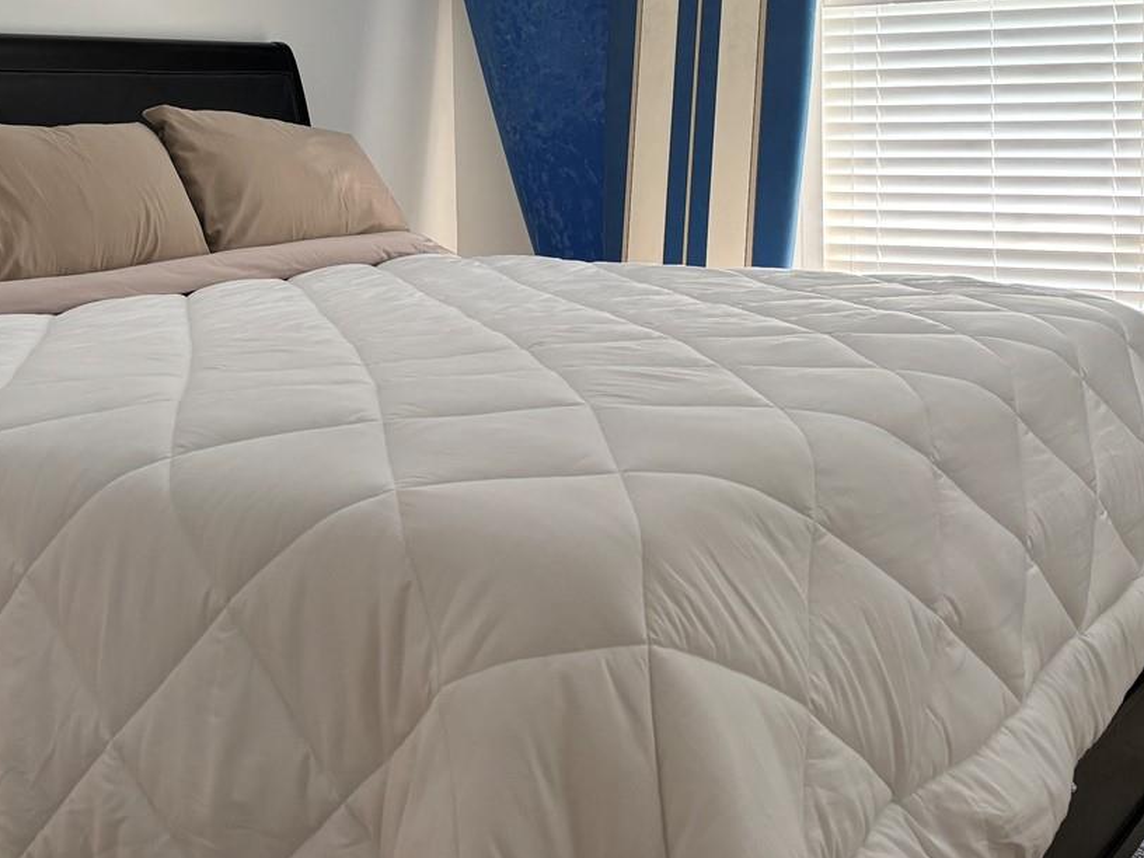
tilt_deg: -3.3
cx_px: 596
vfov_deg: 28.0
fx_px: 1685
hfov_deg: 37.5
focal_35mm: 51
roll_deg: +0.4
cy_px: 188
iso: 125
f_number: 1.6
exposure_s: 1/120
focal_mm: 5.96
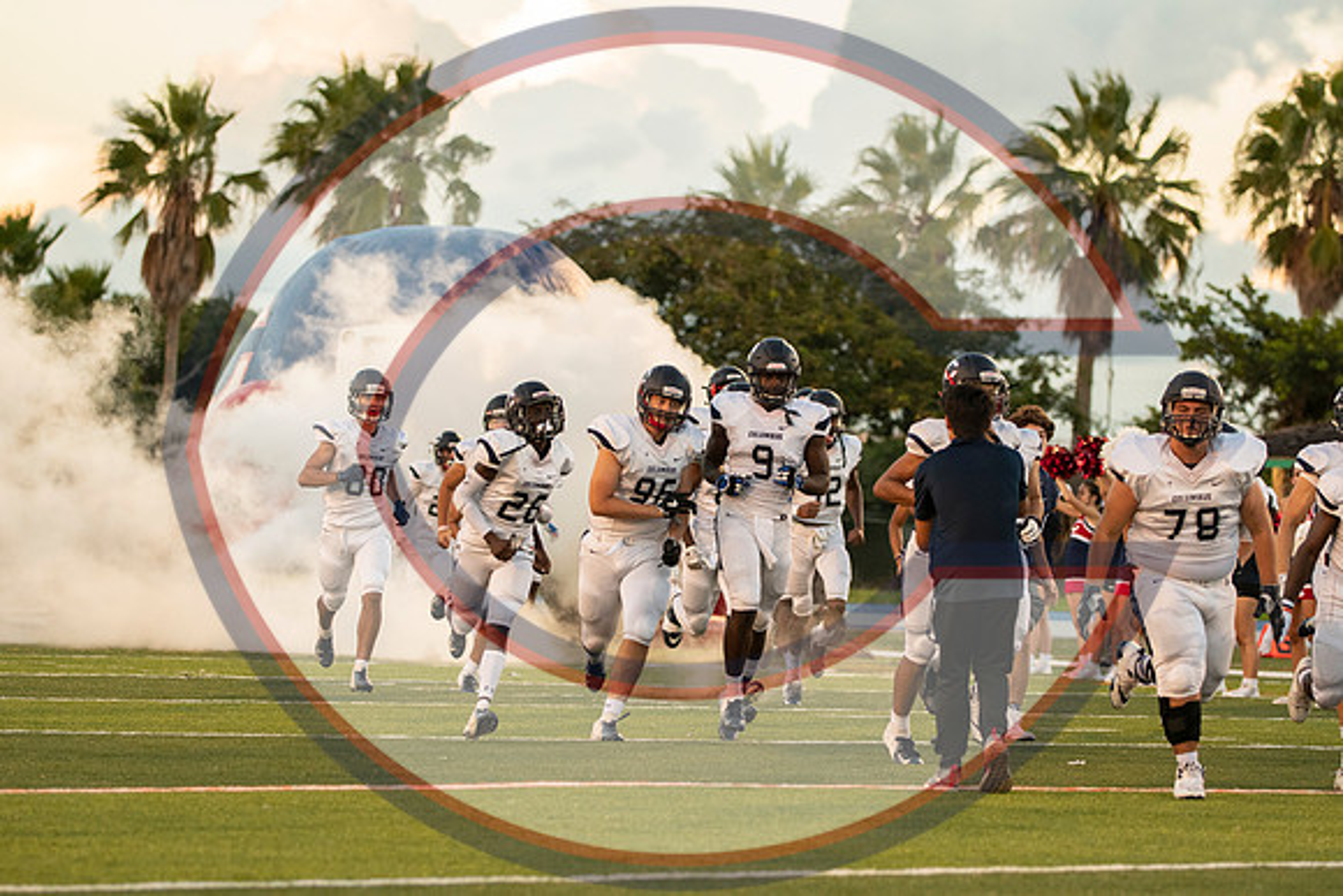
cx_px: 672
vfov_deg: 7.9
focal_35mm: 174
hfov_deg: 11.8
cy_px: 448
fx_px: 6492
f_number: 2.8
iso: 1600
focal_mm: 116
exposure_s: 1/1600
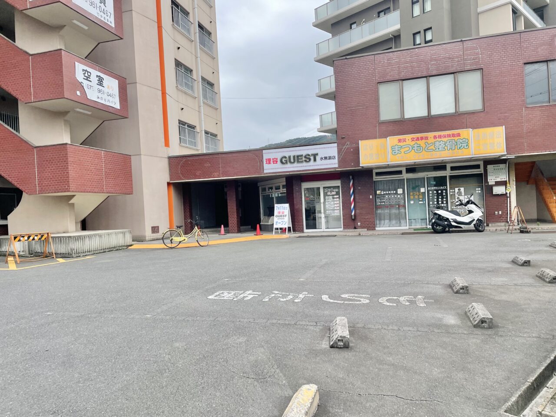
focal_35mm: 26
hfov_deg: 67.3
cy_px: 208
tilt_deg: -9.1
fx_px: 418
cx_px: 278
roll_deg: +2.3
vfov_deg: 53.1
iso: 32
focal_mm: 4.2
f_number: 1.6
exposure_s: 1/1553
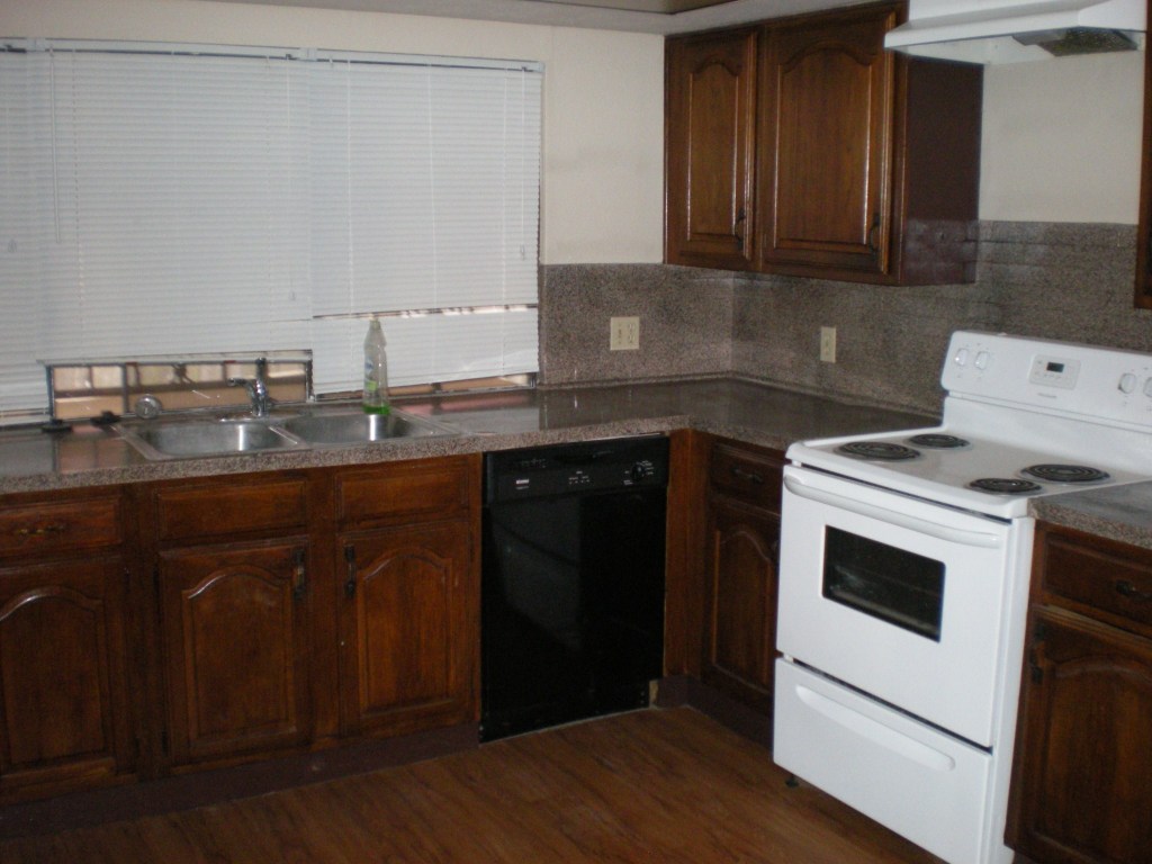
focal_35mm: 38
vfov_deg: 37.7
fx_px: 1265
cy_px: 432
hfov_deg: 49.0
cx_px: 576
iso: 285
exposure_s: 1/60
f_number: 3.1
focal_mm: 6.3
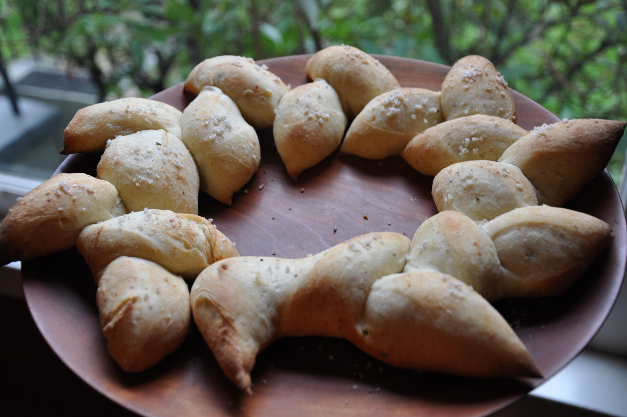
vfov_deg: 28.0
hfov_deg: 41.2
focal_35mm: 48
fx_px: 835
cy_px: 208
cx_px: 314
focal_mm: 32
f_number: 4.2
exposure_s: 1/60
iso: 400
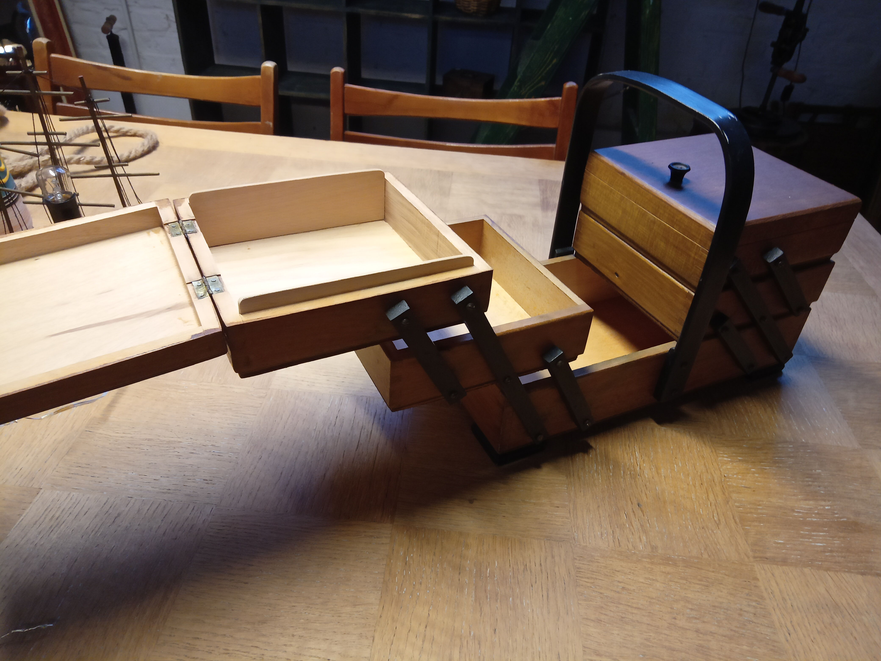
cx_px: 440
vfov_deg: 53.1
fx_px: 662
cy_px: 330
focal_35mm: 26
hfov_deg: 67.3
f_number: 2.2
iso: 423
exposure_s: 1/25
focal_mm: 3.46
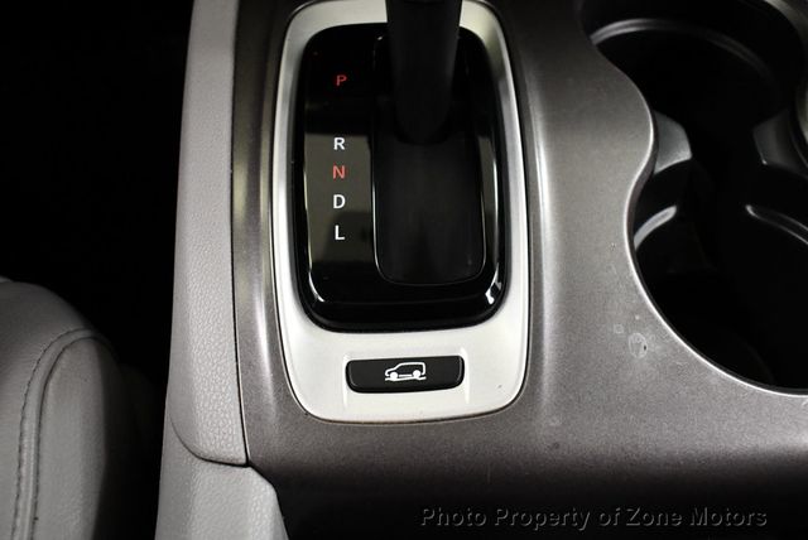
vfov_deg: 36.9
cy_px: 270
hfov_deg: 53.1
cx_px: 404
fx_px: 809
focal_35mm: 36
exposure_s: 1/125
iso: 2800
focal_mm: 18
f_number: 3.5
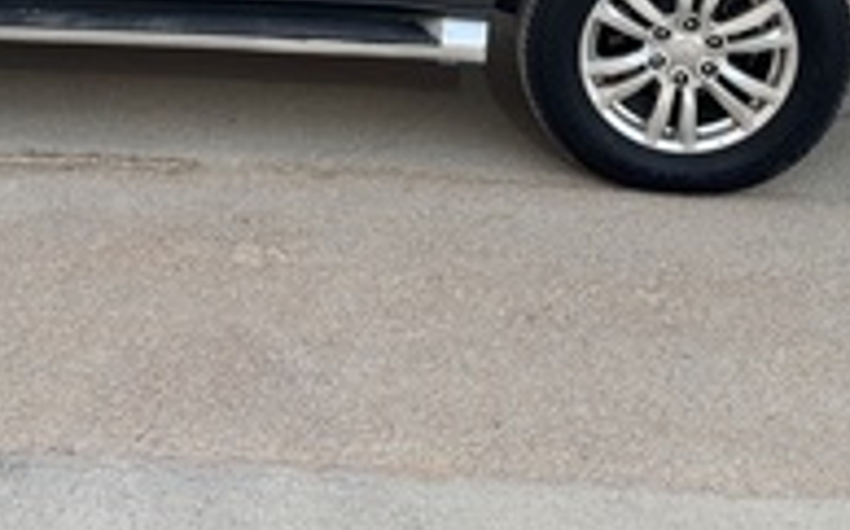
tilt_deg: -17.2
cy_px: -147
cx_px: 326
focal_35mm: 60
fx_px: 1389
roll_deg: -2.3
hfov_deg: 33.9
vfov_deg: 19.9
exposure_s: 1/60
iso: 125
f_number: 1.78
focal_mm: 6.76
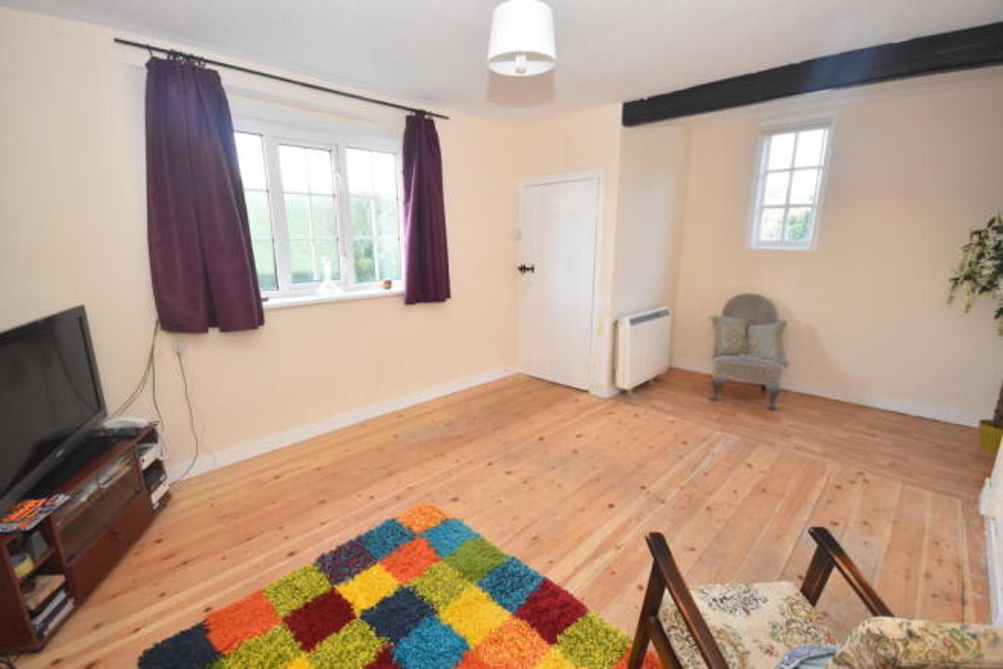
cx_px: 502
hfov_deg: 100.4
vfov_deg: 77.4
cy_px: 334
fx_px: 418
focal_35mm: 15
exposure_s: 1/80
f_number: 4
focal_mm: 10
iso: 1600
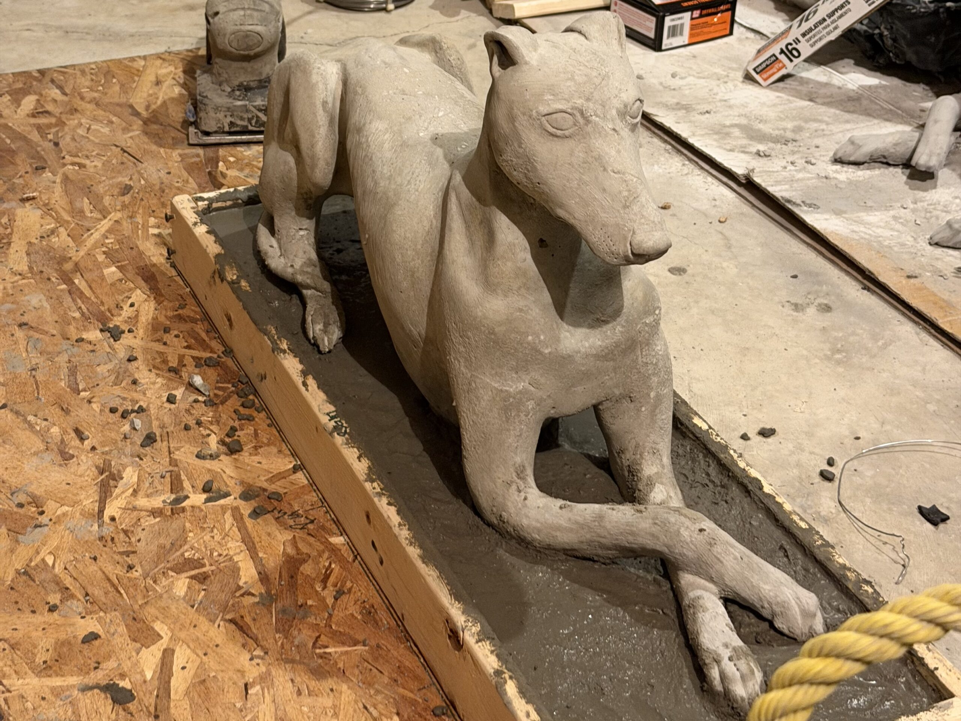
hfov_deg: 39.7
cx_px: 480
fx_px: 1333
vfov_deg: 30.3
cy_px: 360
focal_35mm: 48
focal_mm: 6.76
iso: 500
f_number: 1.78
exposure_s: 1/30
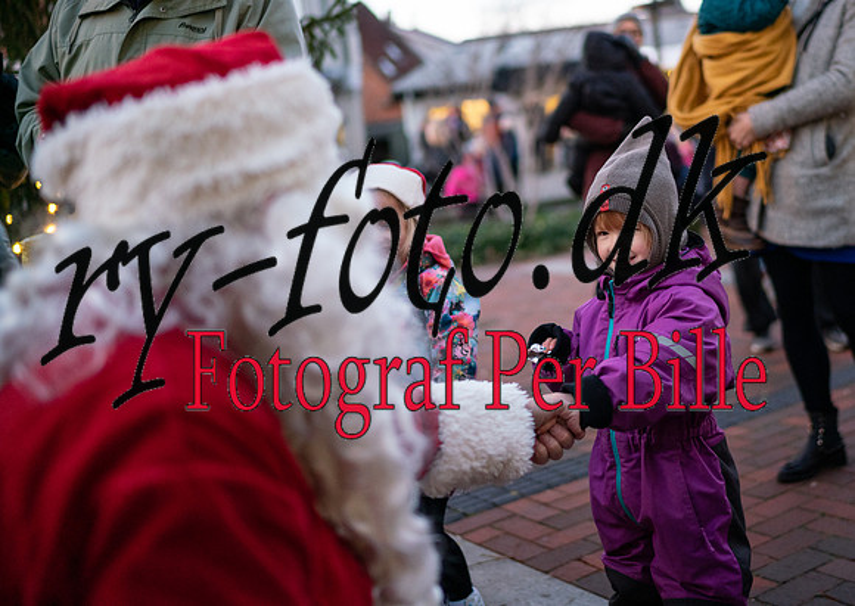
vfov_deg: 31.4
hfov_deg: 42.9
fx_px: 1074
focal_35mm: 44
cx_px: 553
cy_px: 237
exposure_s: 1/200
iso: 1600
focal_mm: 35
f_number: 1.4
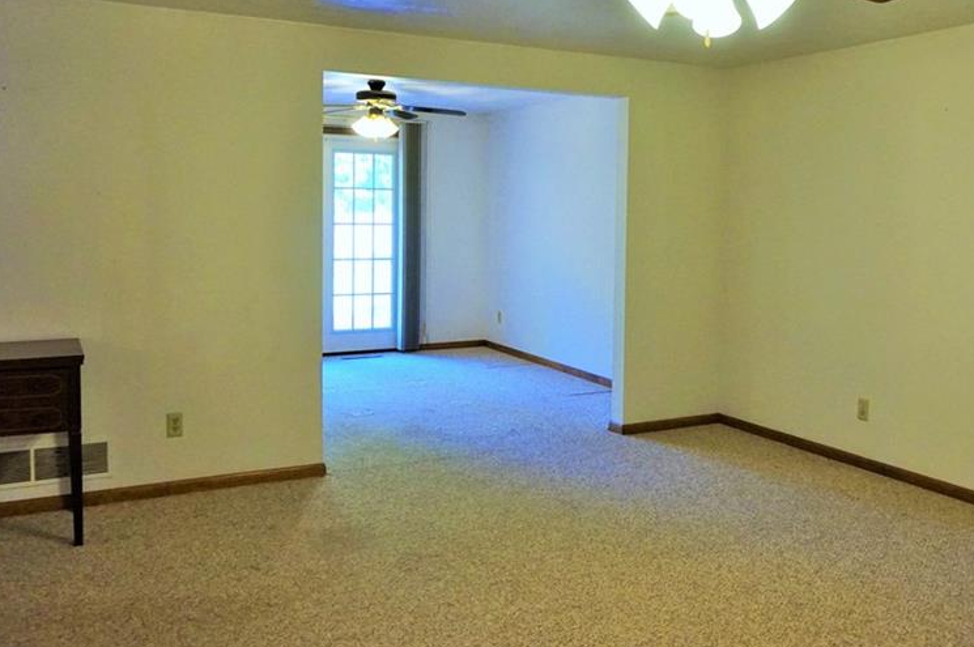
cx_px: 573
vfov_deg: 39.7
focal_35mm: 33
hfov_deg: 56.9
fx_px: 892
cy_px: 252
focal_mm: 16
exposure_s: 1/160
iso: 1250
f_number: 4
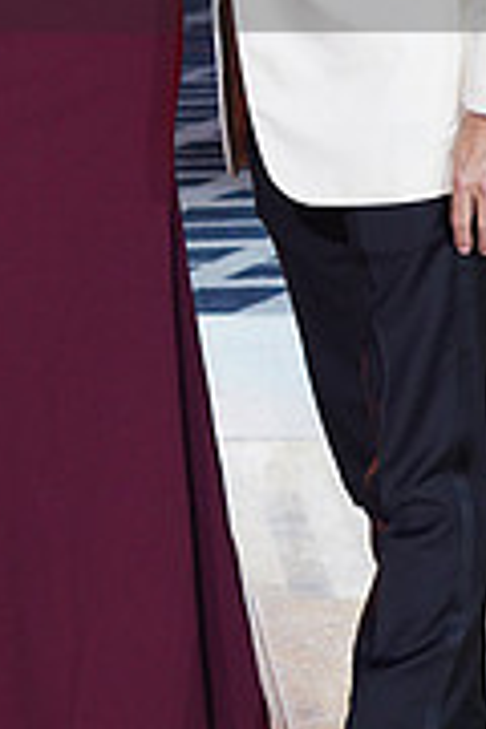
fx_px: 3726
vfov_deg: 11.0
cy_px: -101
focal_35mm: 184
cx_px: 38
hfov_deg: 7.4
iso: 1600
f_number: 5
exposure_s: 1/200
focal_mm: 57
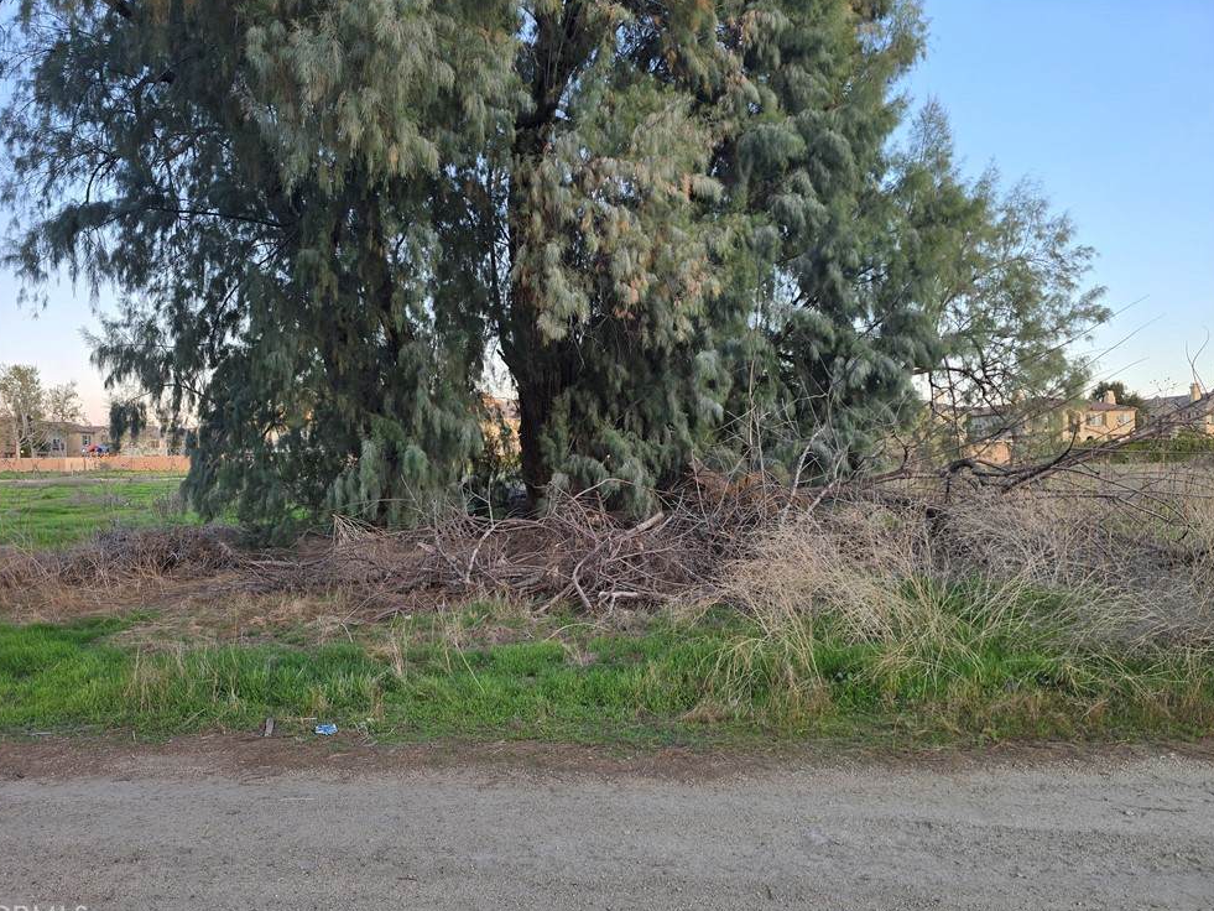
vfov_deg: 56.8
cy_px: 459
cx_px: 595
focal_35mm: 24
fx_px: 842
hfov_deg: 71.6
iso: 40
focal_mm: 6.3
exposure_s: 1/180
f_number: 1.7
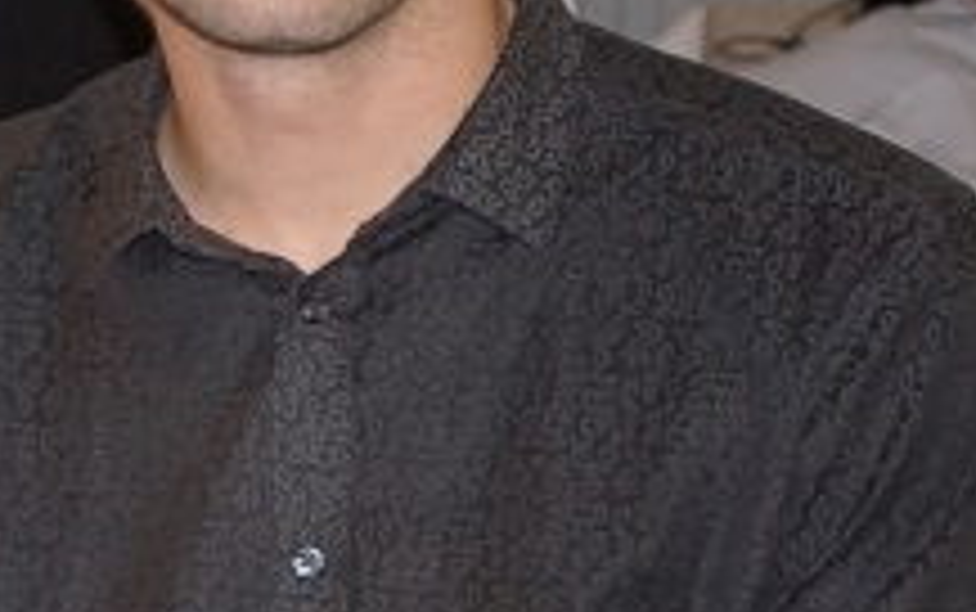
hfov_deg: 9.6
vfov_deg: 6.5
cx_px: -1093
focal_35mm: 202
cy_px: 738
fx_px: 5377
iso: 800
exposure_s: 1/100
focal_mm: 28
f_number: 4
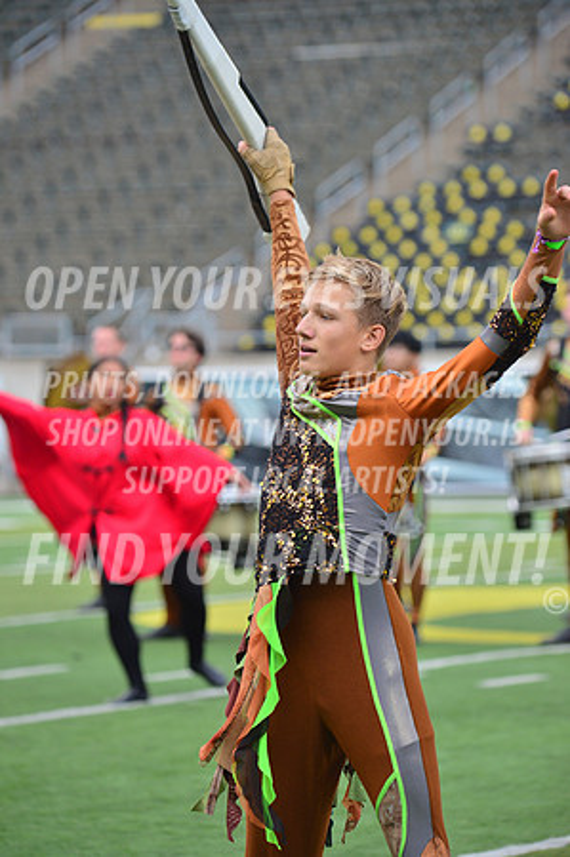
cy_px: 428
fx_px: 4999
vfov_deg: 9.8
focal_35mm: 210
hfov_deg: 6.5
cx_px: 285
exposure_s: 1/500
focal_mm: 210
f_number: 5.6
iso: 400
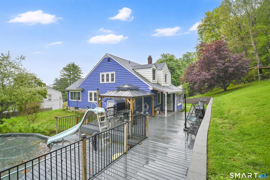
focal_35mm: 16
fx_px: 120
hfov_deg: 96.8
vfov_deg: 73.7
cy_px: 90
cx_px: 135
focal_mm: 16
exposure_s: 1/500
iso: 800
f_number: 8
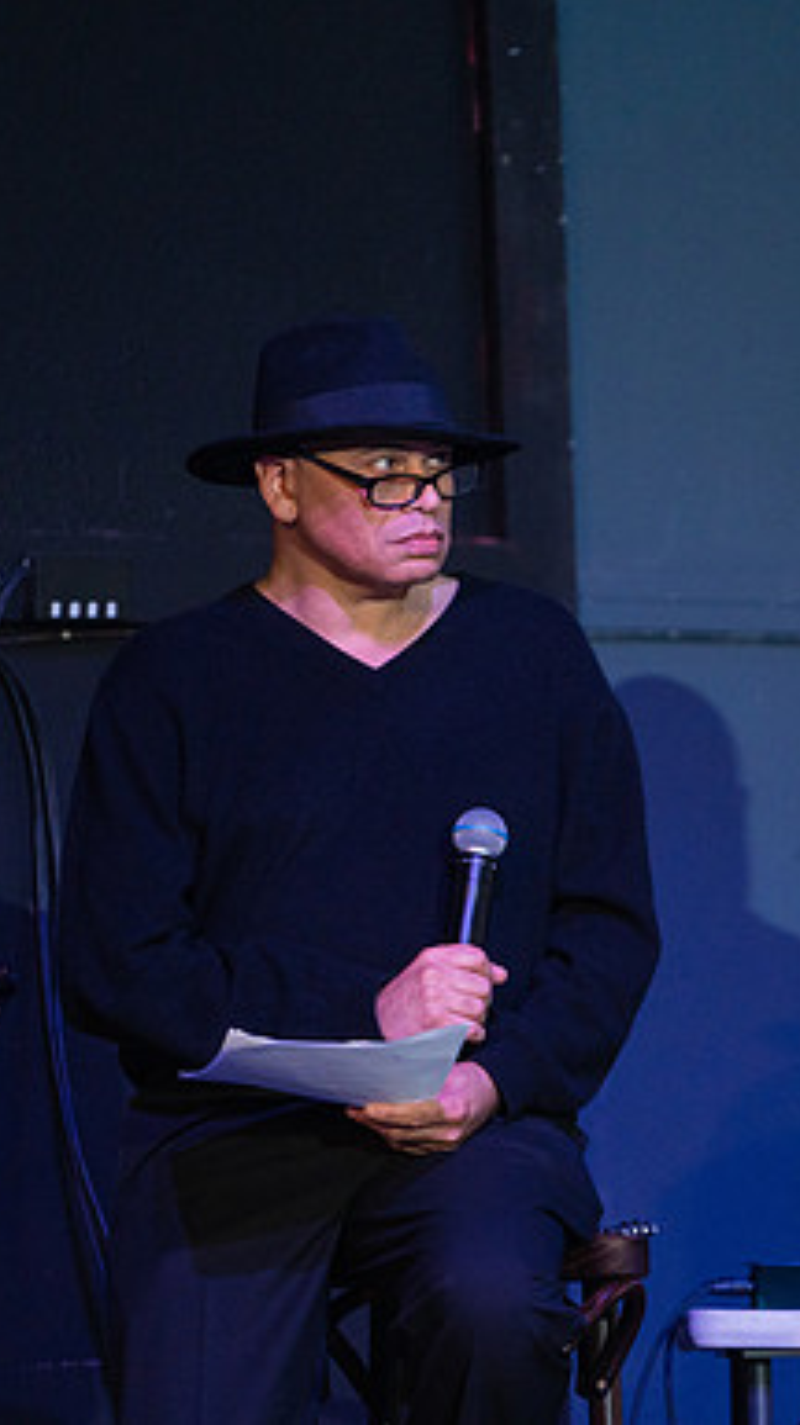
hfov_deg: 3.8
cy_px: 712
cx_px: 807
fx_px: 11940
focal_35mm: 316
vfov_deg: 6.8
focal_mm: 200
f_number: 4
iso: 2500
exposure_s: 1/250
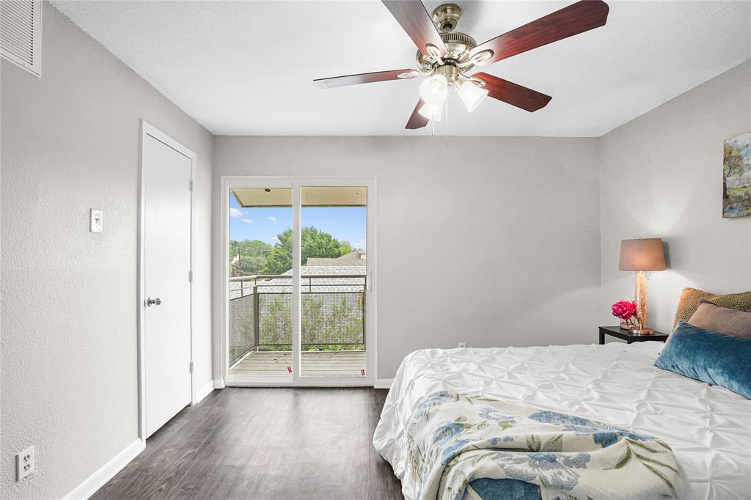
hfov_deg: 96.8
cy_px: 250
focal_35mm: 16
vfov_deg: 73.7
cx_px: 376
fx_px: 334
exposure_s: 1/250
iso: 6400
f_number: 8
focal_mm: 16
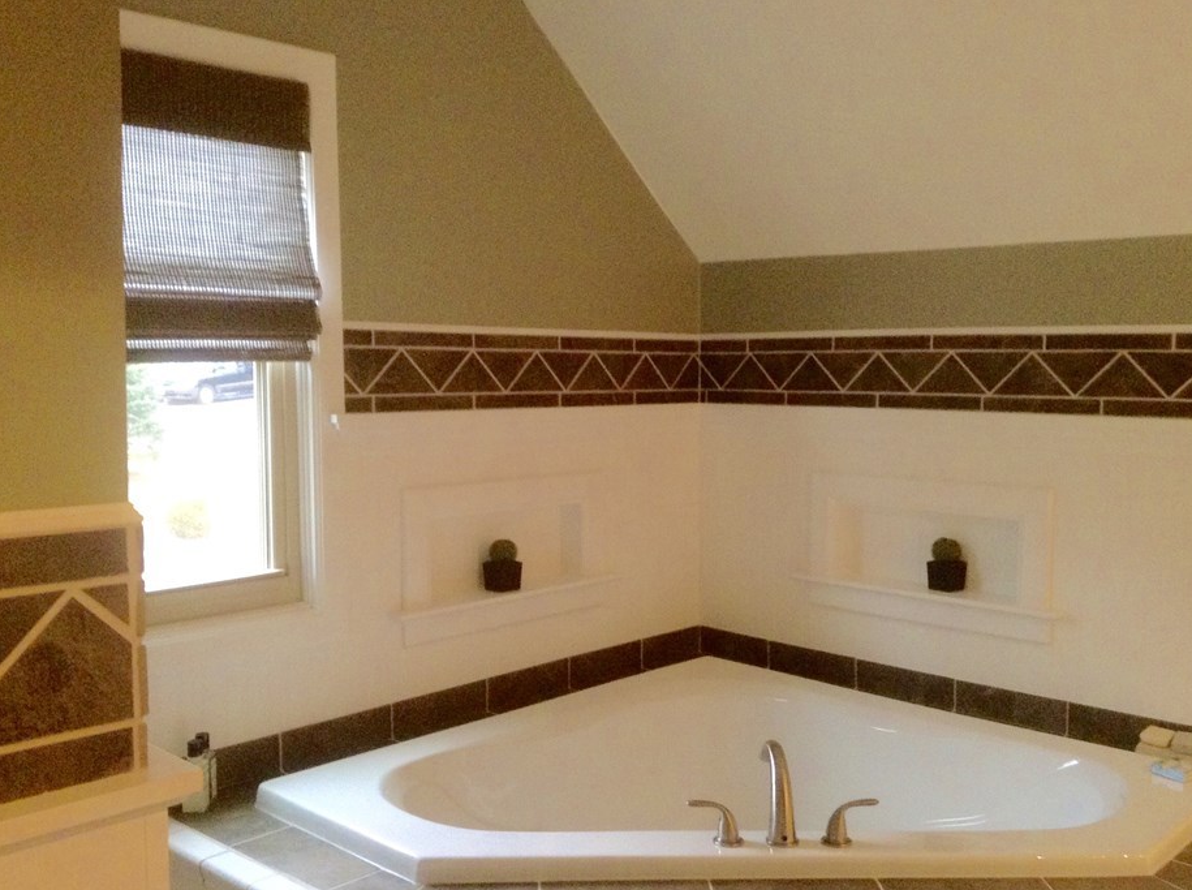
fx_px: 1272
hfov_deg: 50.2
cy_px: 473
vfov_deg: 38.5
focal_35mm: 37
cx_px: 642
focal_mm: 3.3
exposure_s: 1/25
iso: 160
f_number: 2.4
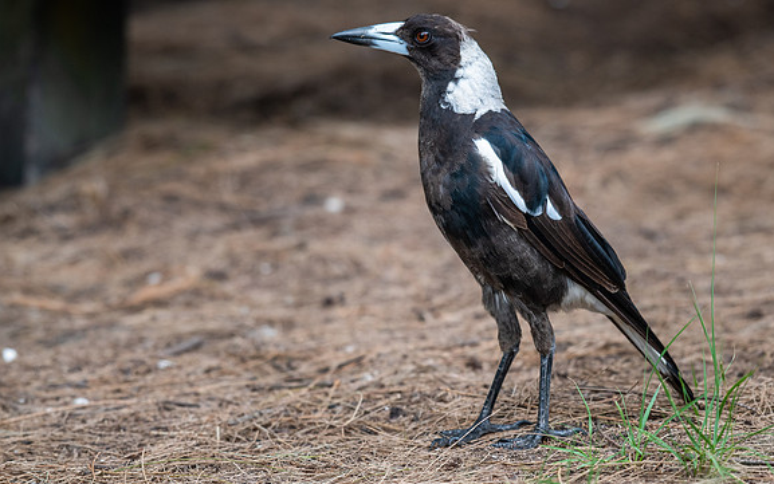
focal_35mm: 322
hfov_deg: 6.5
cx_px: 410
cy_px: 236
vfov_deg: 4.1
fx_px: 6794
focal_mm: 290
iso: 560
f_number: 5.6
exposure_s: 1/200
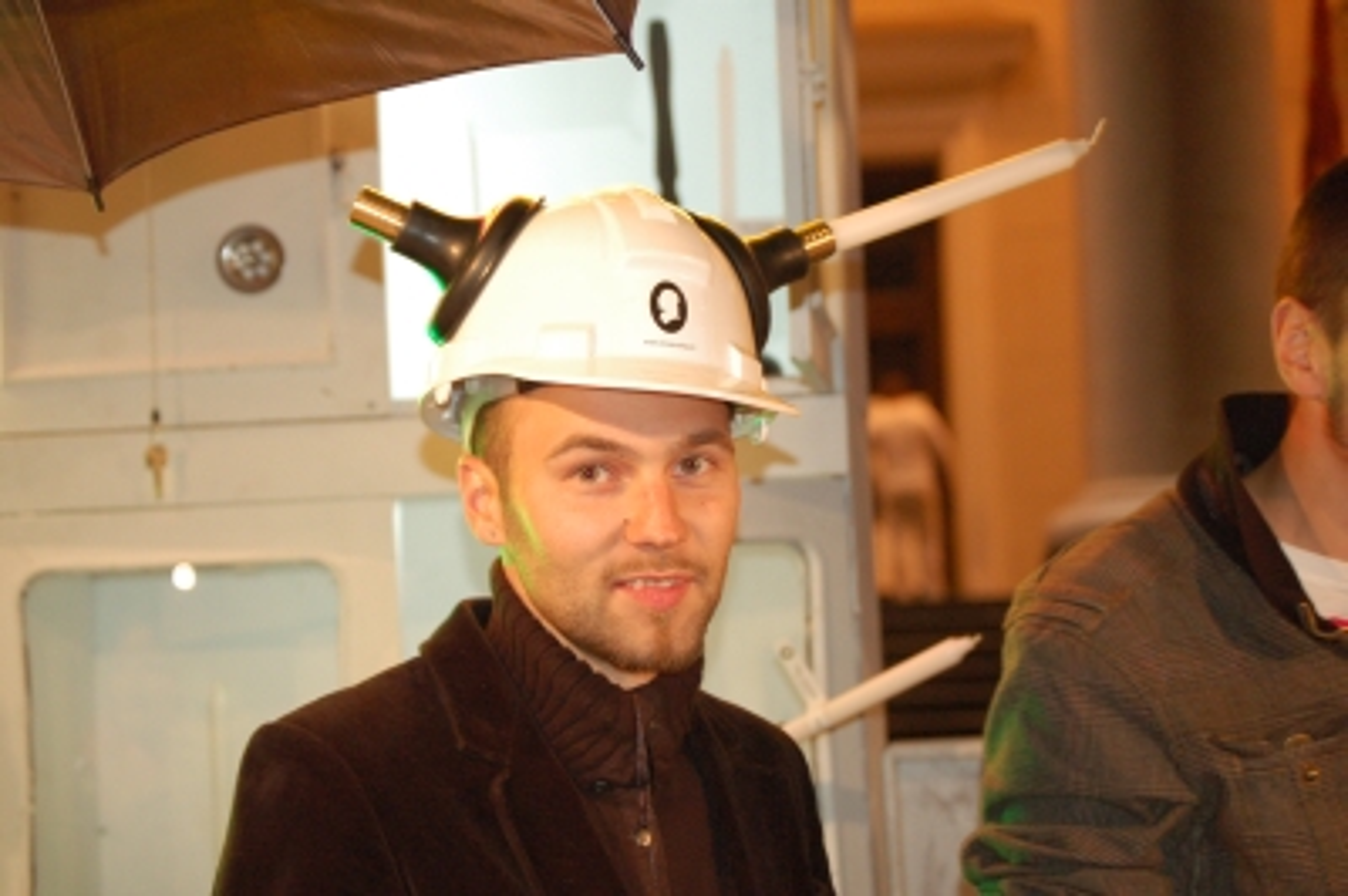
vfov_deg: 16.5
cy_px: 448
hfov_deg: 24.6
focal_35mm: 82
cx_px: 674
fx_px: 3087
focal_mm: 55
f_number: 5
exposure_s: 1/60
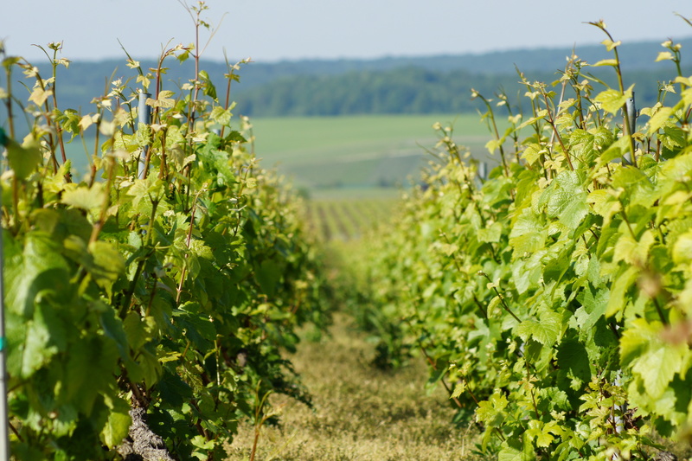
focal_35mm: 225
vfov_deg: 6.1
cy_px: 230
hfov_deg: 9.2
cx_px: 346
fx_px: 4324
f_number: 7.1
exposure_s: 1/400
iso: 200
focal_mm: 150
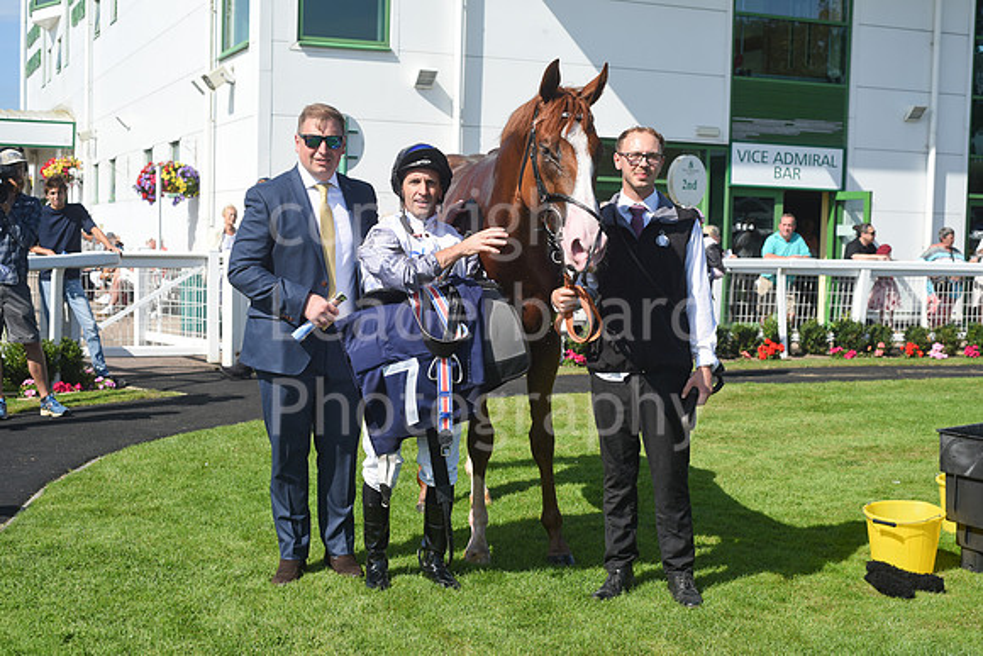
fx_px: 1366
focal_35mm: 50
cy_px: 328
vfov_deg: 27.0
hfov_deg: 39.6
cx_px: 492
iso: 320
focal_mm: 50
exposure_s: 1/1600
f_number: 5.6
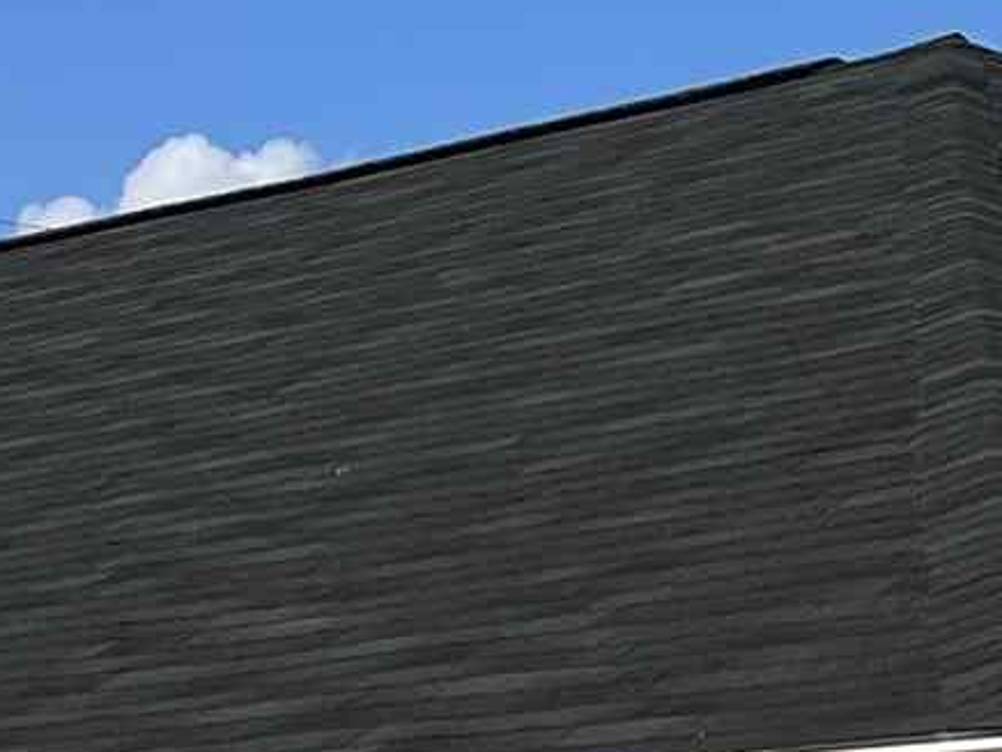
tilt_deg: -6.2
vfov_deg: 7.7
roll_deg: +0.0
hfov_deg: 10.8
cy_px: 1667
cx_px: 616
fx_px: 5297
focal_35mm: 183
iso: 50
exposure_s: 1/6211
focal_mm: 5.7
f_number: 1.5
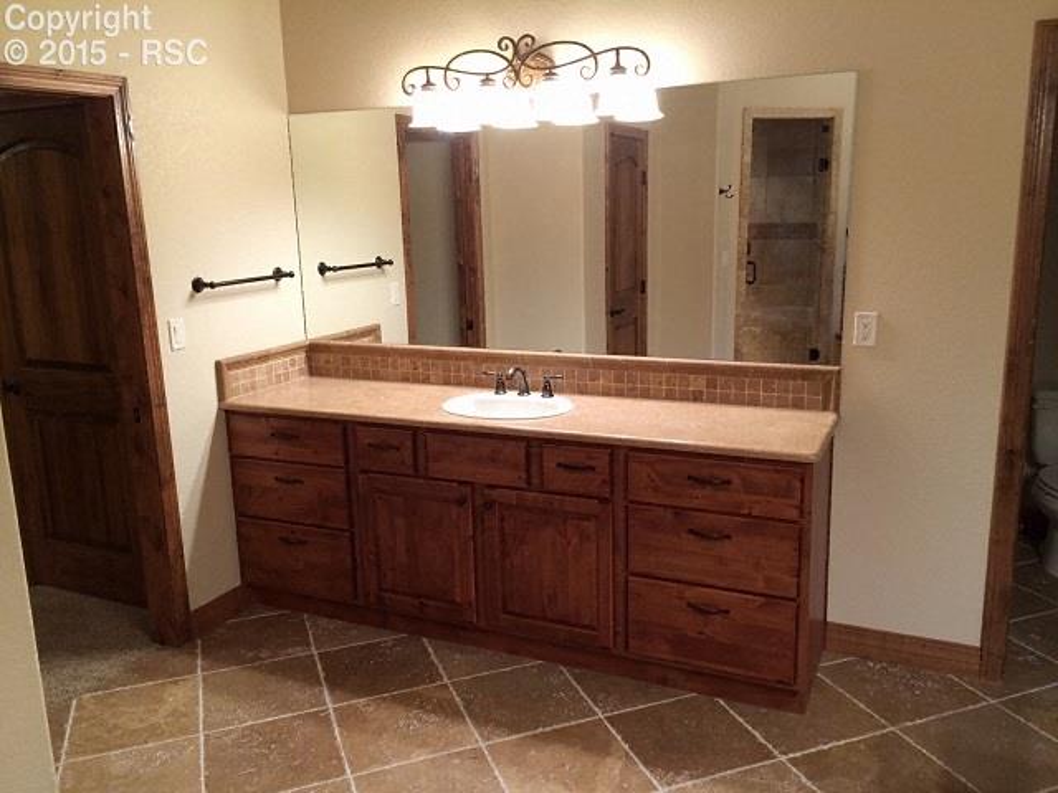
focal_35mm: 30
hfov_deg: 60.0
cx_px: 529
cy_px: 396
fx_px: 917
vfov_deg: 46.8
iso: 80
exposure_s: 1/30
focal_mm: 4.12
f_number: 2.2
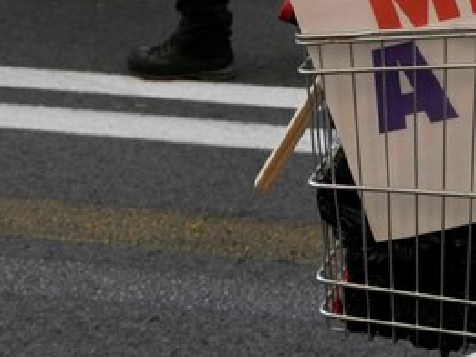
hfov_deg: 16.1
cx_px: 821
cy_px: -91
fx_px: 1458
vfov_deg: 13.5
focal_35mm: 106
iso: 400
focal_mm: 24
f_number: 4
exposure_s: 1/800
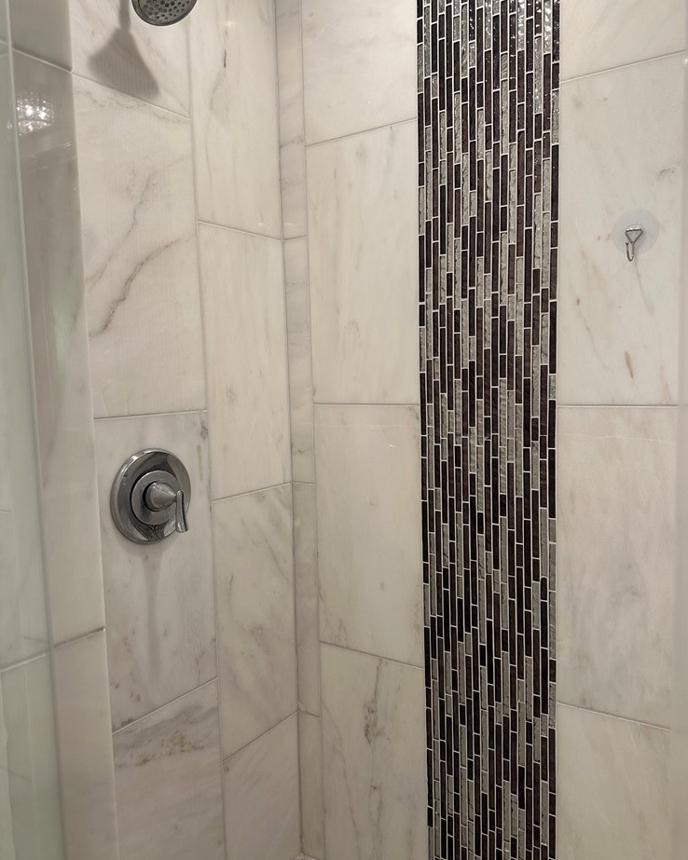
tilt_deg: -6.5
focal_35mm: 26
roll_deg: +0.6
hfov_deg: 54.9
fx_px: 662
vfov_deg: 66.0
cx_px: 356
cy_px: 432
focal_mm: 6.86
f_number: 1.78
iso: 125
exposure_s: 1/120
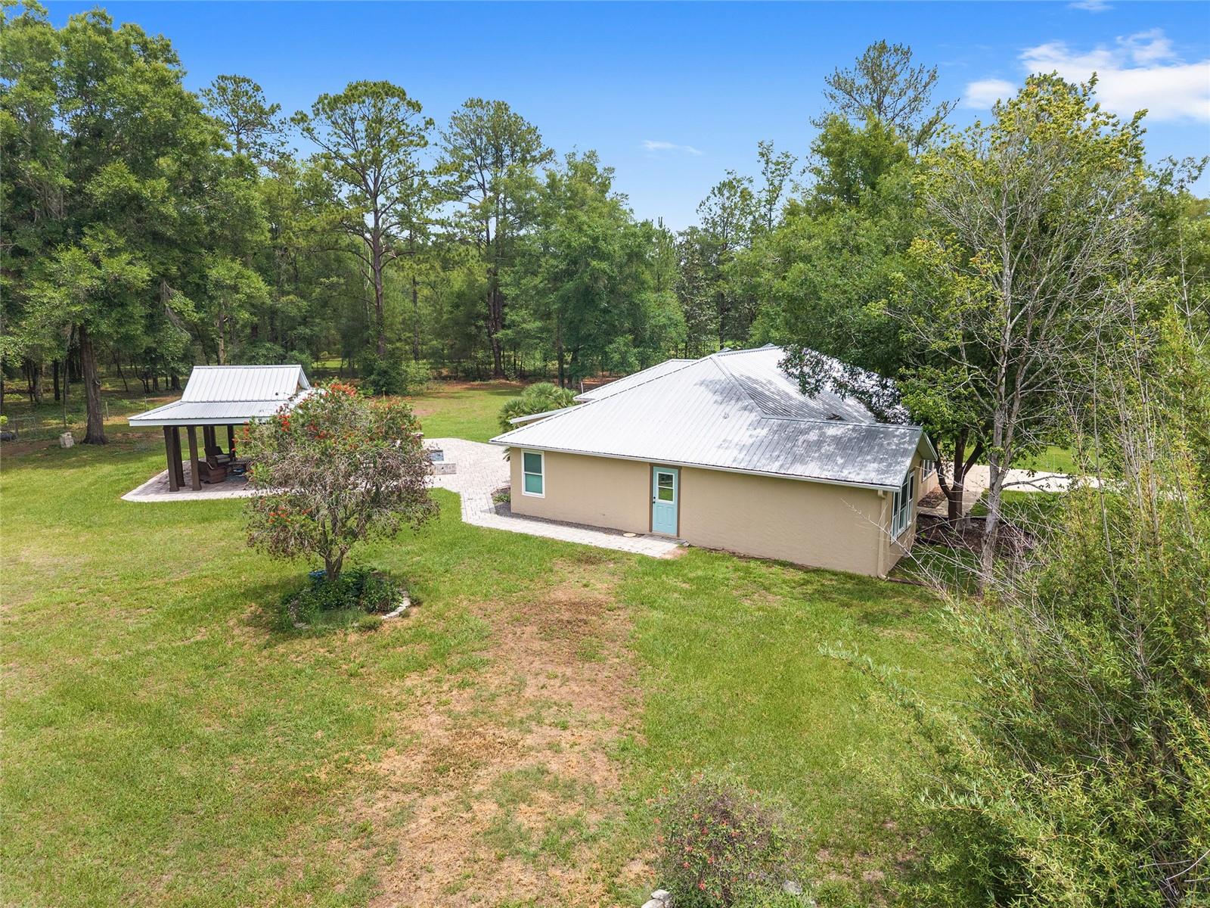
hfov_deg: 71.6
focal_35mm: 24
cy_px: 454
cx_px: 605
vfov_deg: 56.8
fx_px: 839
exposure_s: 1/5000
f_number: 1.8
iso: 260
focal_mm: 8.67
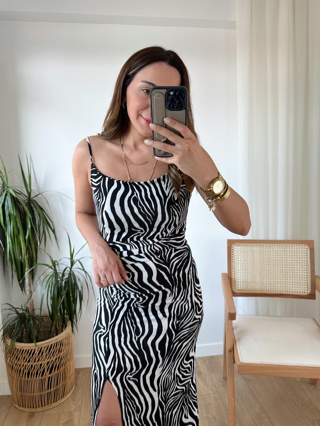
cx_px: 160
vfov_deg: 71.6
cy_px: 213
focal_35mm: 24
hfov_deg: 56.8
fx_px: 296
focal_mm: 6.86
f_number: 1.78
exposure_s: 1/121
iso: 64
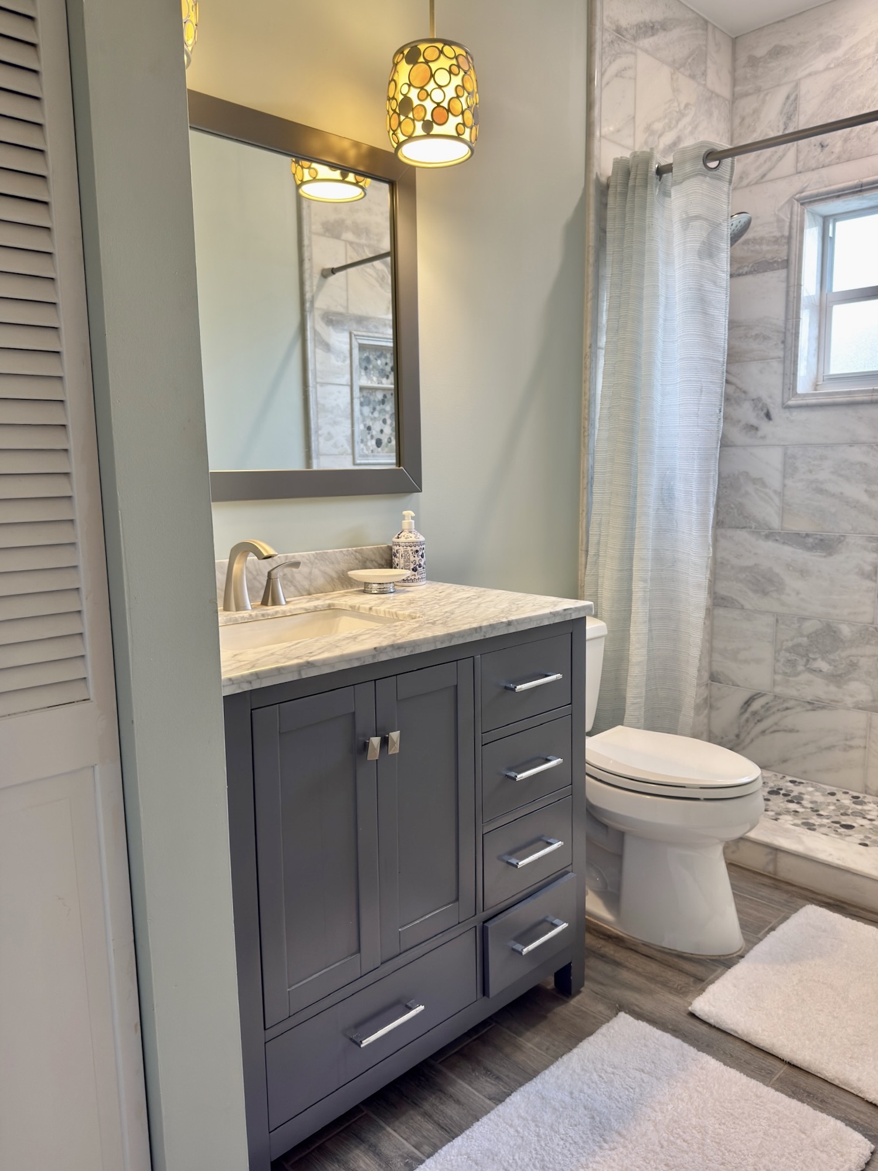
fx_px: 812
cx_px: 439
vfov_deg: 71.6
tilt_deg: -8.2
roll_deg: -0.8
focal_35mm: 24
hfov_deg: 56.8
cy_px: 586
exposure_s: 1/60
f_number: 1.78
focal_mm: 6.76
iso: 64
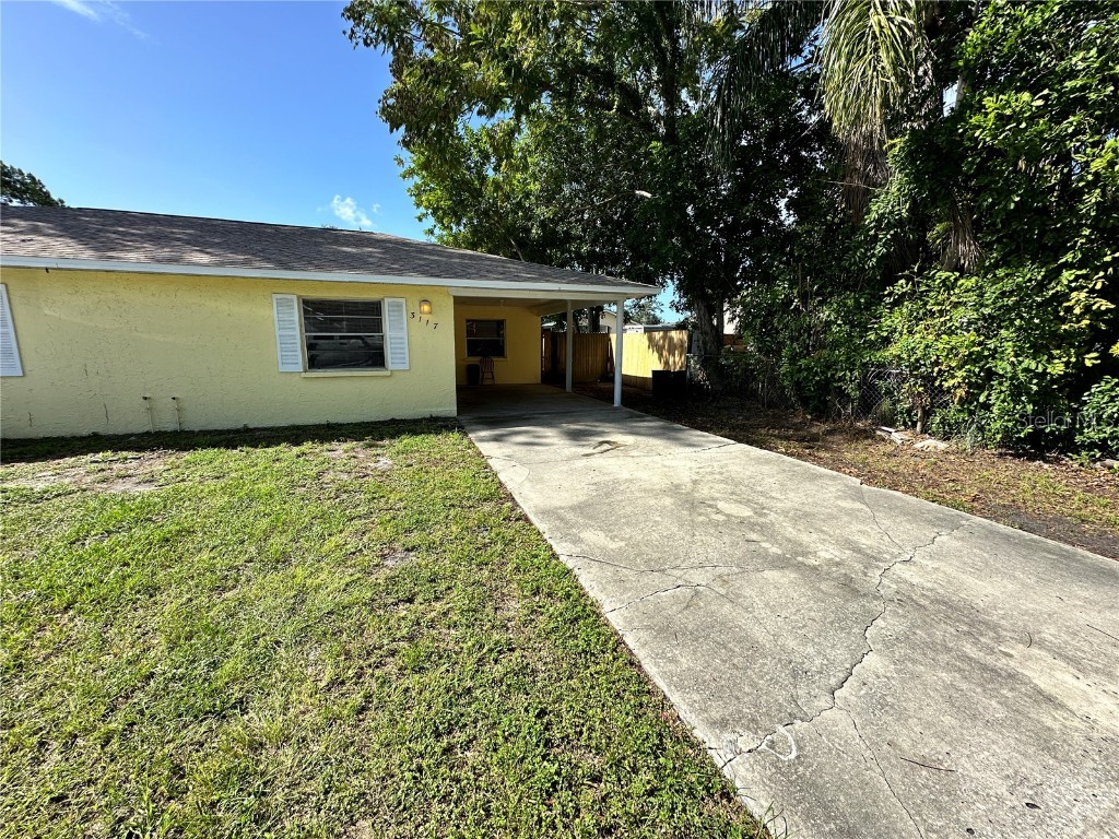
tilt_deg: -9.0
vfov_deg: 85.7
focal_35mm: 14
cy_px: 420
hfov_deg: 102.1
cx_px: 560
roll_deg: -0.9
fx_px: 453
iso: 40
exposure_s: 1/1401
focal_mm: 2.22
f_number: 2.2
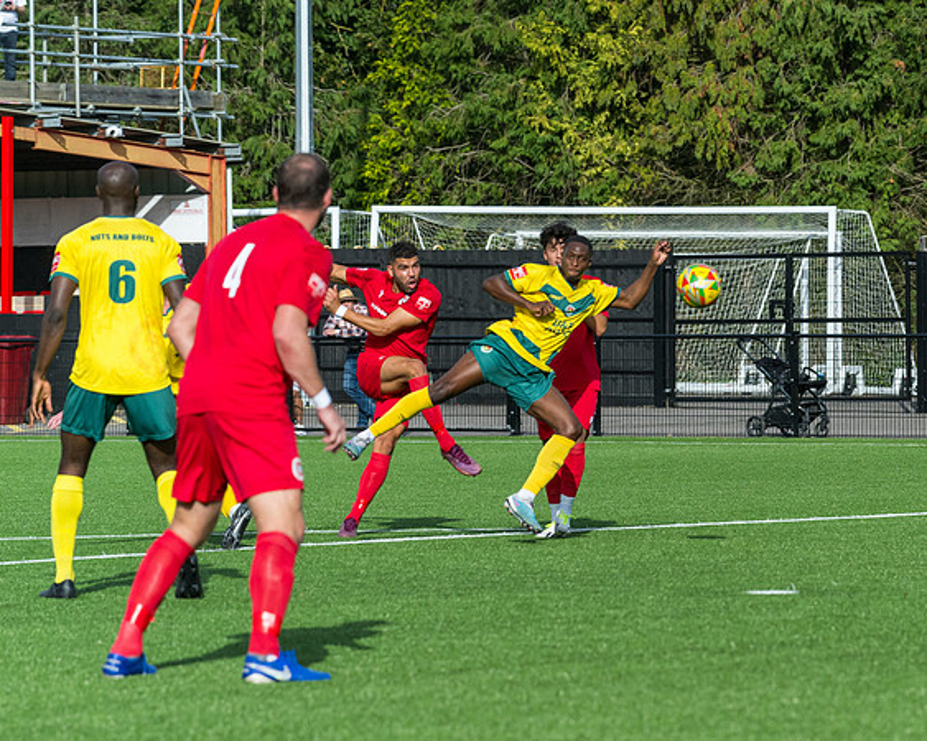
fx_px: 6442
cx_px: 726
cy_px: 209
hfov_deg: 8.2
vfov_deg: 6.6
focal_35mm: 235
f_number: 5
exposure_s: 1/4000
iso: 400
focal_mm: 135
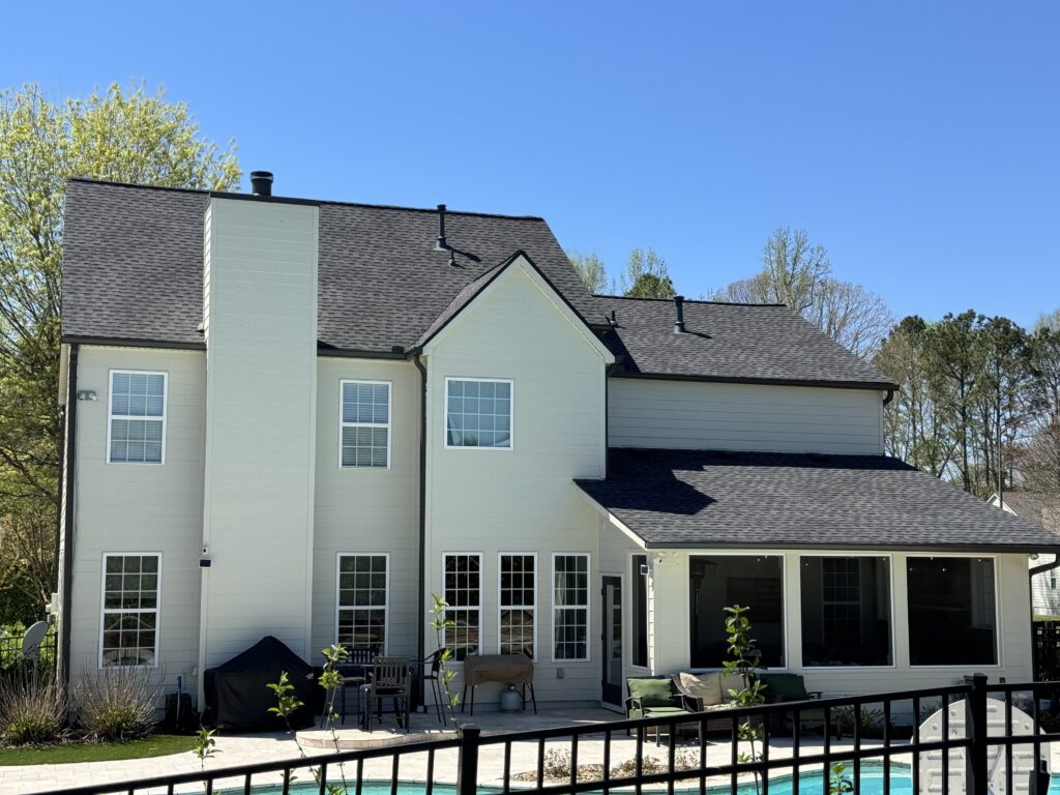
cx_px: 530
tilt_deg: +5.2
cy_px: 398
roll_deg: -0.6
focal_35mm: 48
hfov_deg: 39.7
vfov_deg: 30.3
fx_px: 1470
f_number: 1.78
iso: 64
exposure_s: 1/2959
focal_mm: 6.86
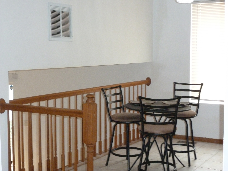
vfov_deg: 25.7
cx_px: 114
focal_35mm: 57
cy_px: 86
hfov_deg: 33.8
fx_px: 375
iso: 640
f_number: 4.4
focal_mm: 10.1
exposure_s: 1/60
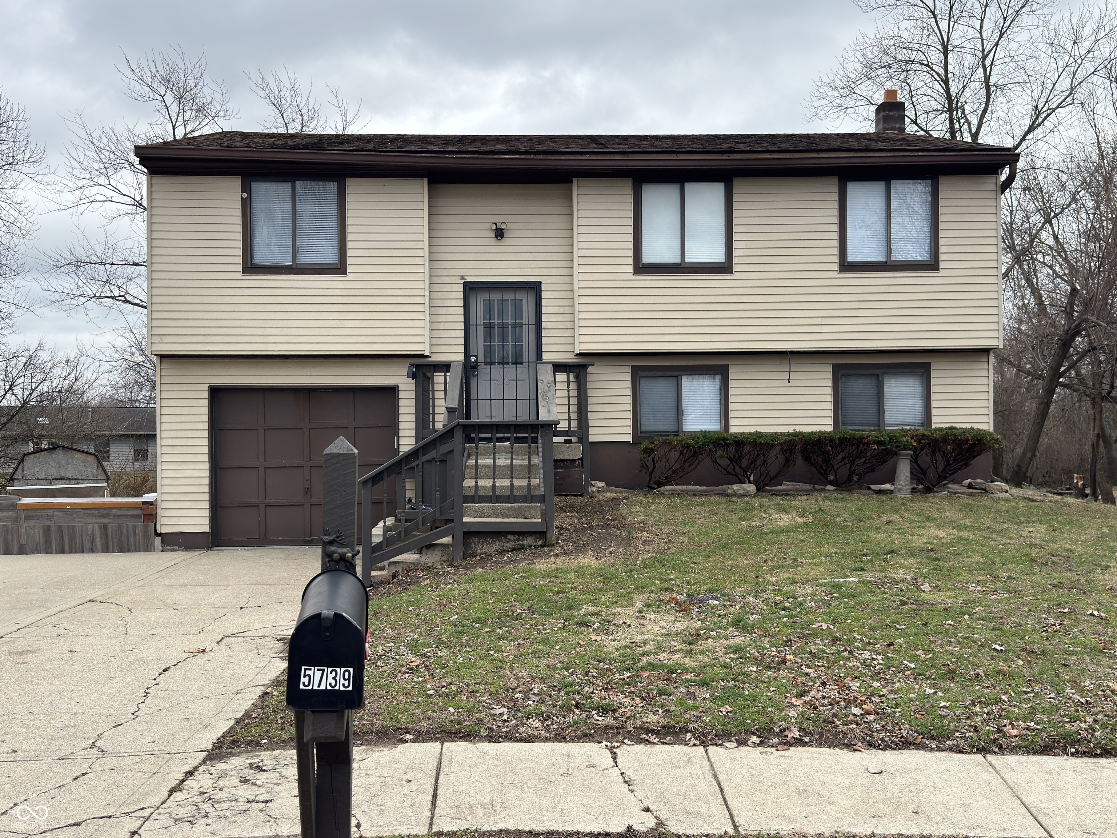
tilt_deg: +0.5
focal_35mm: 35
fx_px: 1129
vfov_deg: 40.7
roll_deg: +0.6
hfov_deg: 52.6
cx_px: 558
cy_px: 419
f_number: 1.78
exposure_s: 1/1965
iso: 100
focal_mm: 6.76
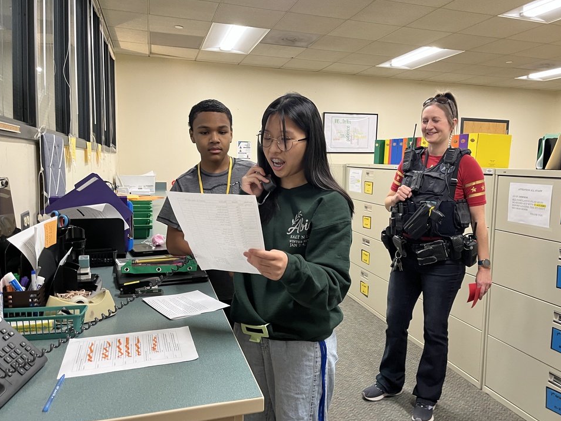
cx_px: 301
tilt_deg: -5.5
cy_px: 206
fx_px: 454
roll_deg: -4.4
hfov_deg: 63.4
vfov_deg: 49.7
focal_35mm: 28
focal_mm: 5.1
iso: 160
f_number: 1.6
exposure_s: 1/60
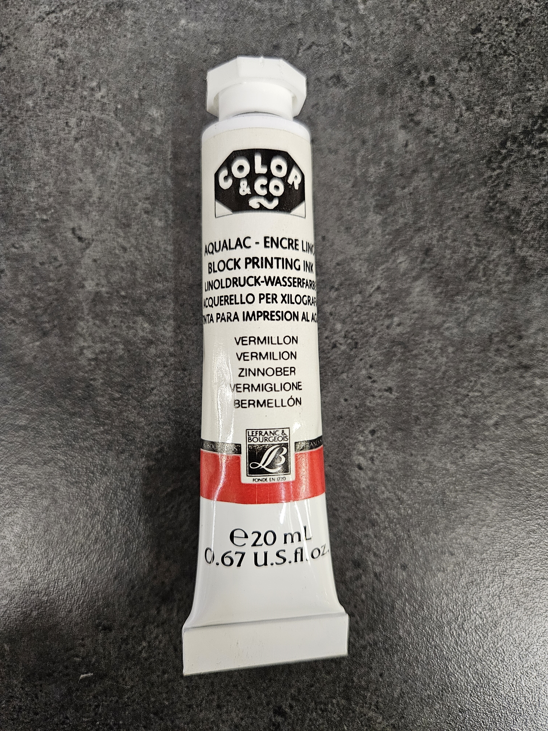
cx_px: 274
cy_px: 366
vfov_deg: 73.9
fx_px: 485
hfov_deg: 58.9
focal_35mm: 23
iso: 800
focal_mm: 5.4
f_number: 1.8
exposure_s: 1/100
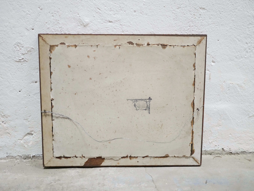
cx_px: 127
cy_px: 96
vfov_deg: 36.0
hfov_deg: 46.8
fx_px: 294
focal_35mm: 40
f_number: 1.7
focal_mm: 20
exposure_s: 1/60
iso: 2500
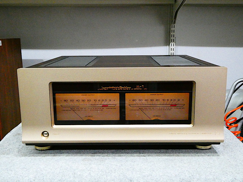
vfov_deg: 38.7
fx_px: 260
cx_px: 122
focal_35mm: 37
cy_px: 91
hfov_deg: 50.1
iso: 1600
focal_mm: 6.7
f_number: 5.6
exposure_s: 1/40
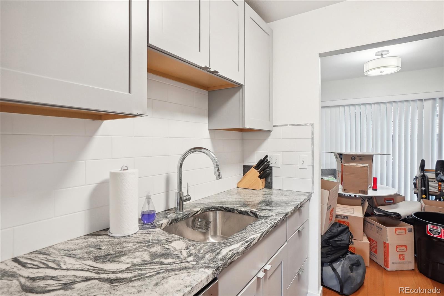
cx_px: 222
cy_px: 148
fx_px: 222
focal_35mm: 18
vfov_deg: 67.4
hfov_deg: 90.0
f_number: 8
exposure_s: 1/10
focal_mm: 12
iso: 400
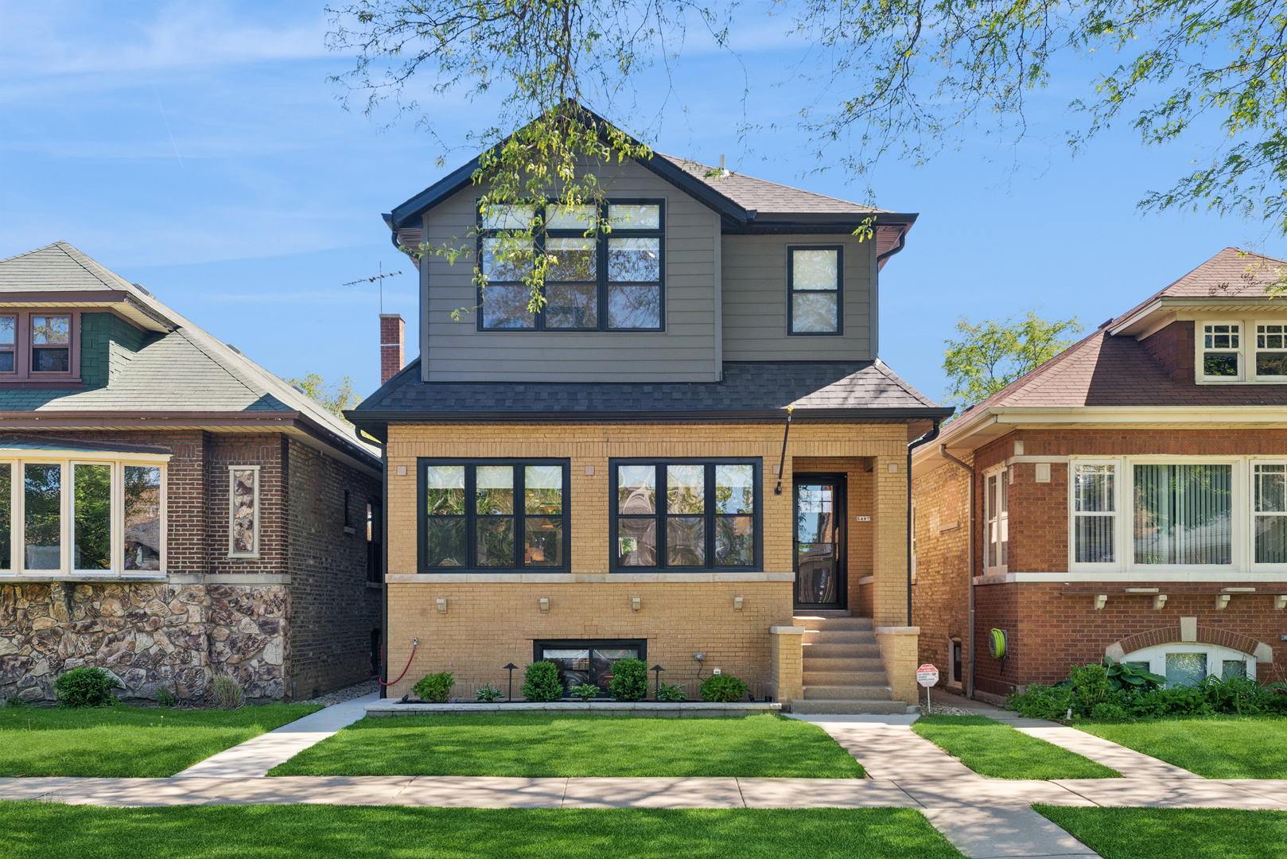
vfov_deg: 37.9
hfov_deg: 54.4
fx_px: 1252
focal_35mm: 35
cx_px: 644
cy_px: 430
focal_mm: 35
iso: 400
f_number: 11
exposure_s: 1/100
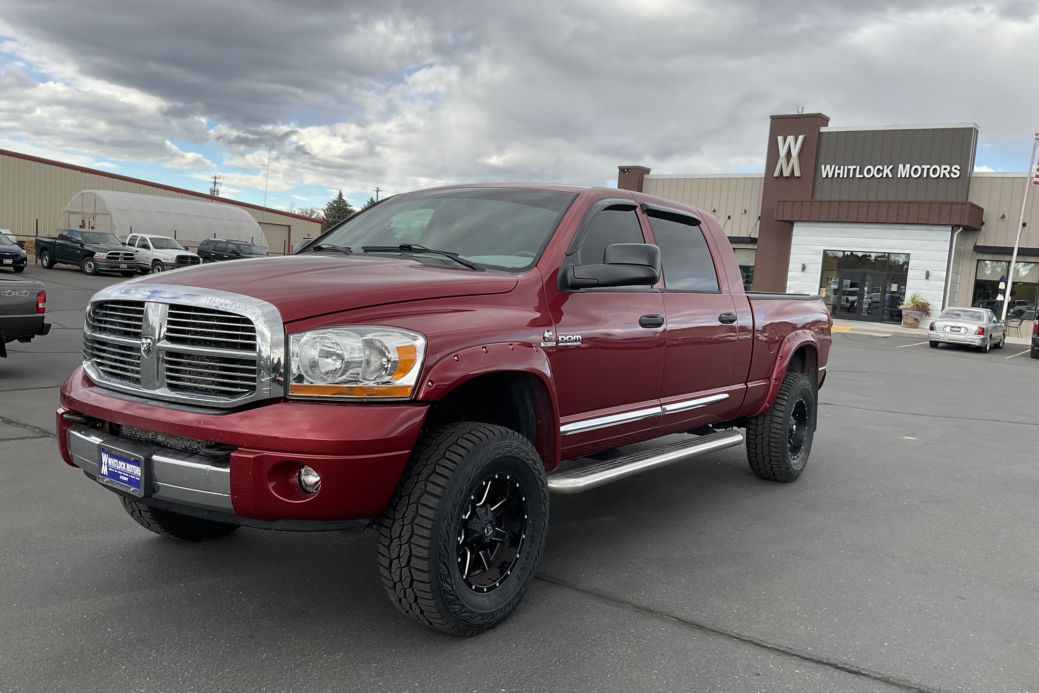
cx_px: 510
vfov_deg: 42.3
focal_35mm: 31
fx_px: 895
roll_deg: -4.8
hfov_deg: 60.3
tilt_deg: -6.3
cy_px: 364
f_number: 1.8
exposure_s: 1/883
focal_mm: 3
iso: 20
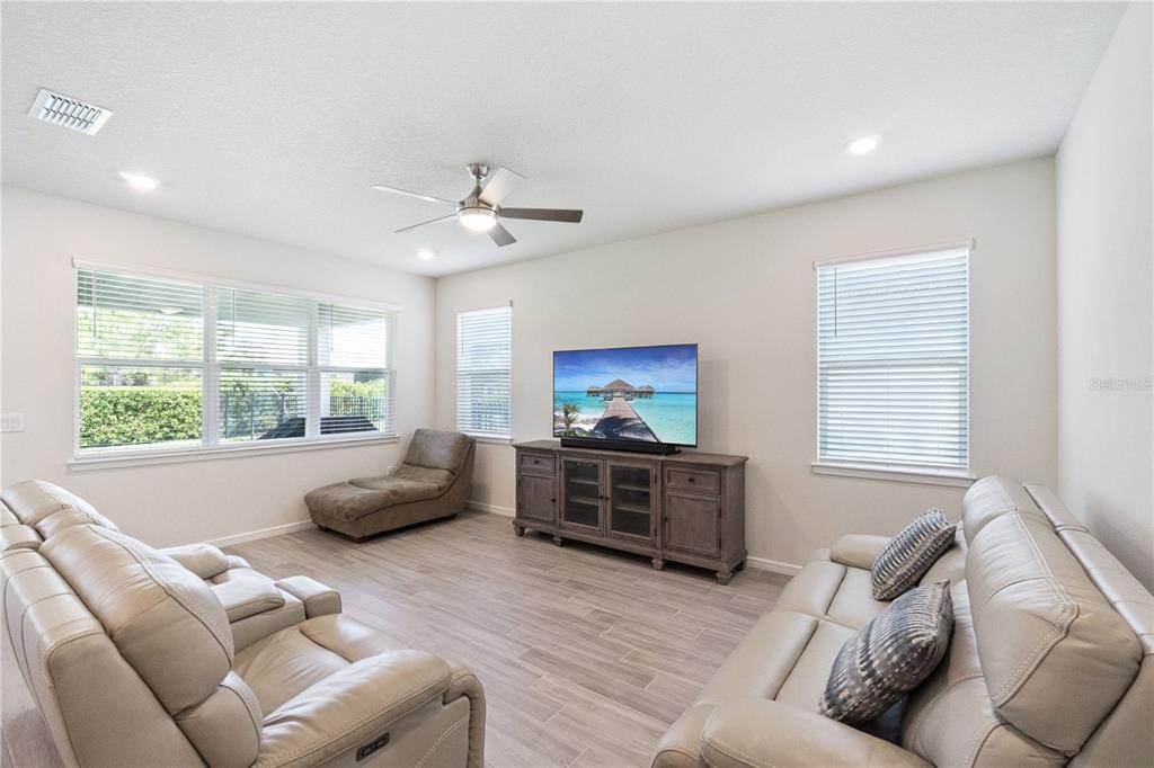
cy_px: 384
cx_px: 577
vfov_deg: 77.3
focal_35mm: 15
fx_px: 481
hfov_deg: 100.4
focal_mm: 10
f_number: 11
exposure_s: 1/60
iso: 1600
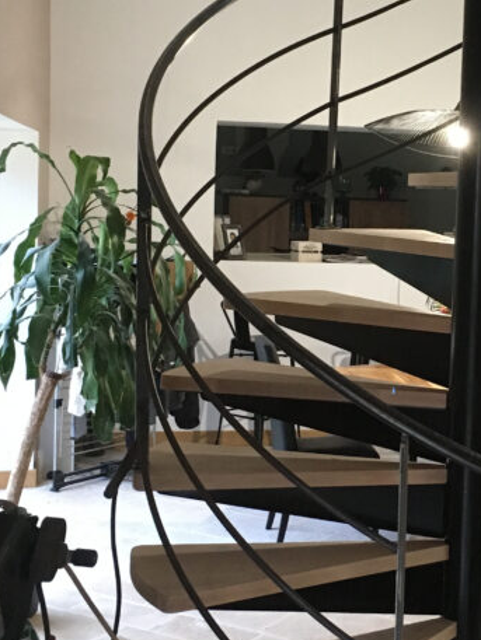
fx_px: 1204
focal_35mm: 65
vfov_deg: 29.8
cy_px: 280
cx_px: 411
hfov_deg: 22.2
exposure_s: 1/20
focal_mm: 4.15
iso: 200
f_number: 2.2
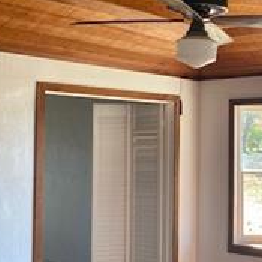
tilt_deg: +2.8
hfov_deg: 26.6
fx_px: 539
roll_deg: -1.3
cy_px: 123
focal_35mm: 63
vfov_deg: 27.3
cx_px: 223
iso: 80
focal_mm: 4.25
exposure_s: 1/121
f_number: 1.8
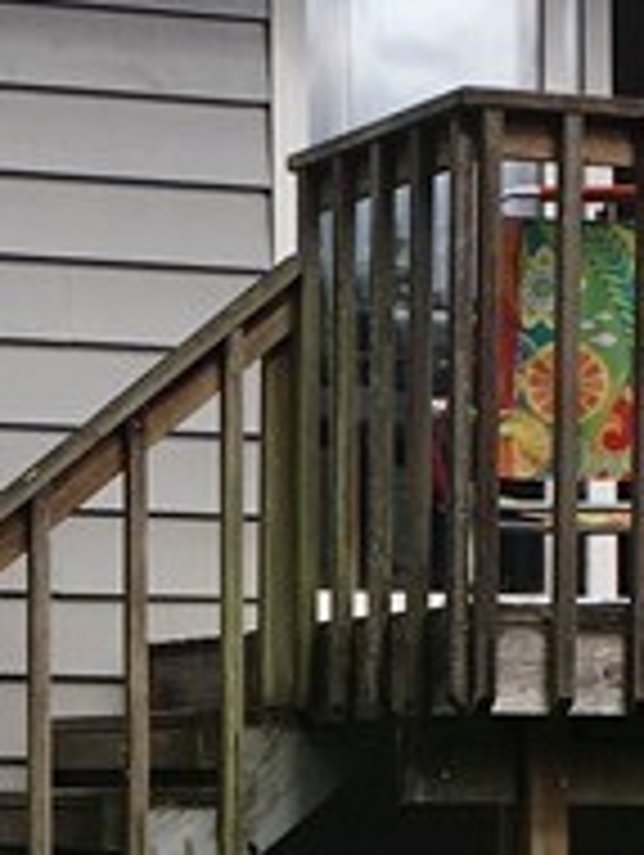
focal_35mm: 156
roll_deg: +2.2
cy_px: 1112
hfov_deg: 9.5
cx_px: 180
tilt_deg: -4.3
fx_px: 3861
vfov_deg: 12.3
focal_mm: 4.15
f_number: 2.2
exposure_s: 1/587
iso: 25
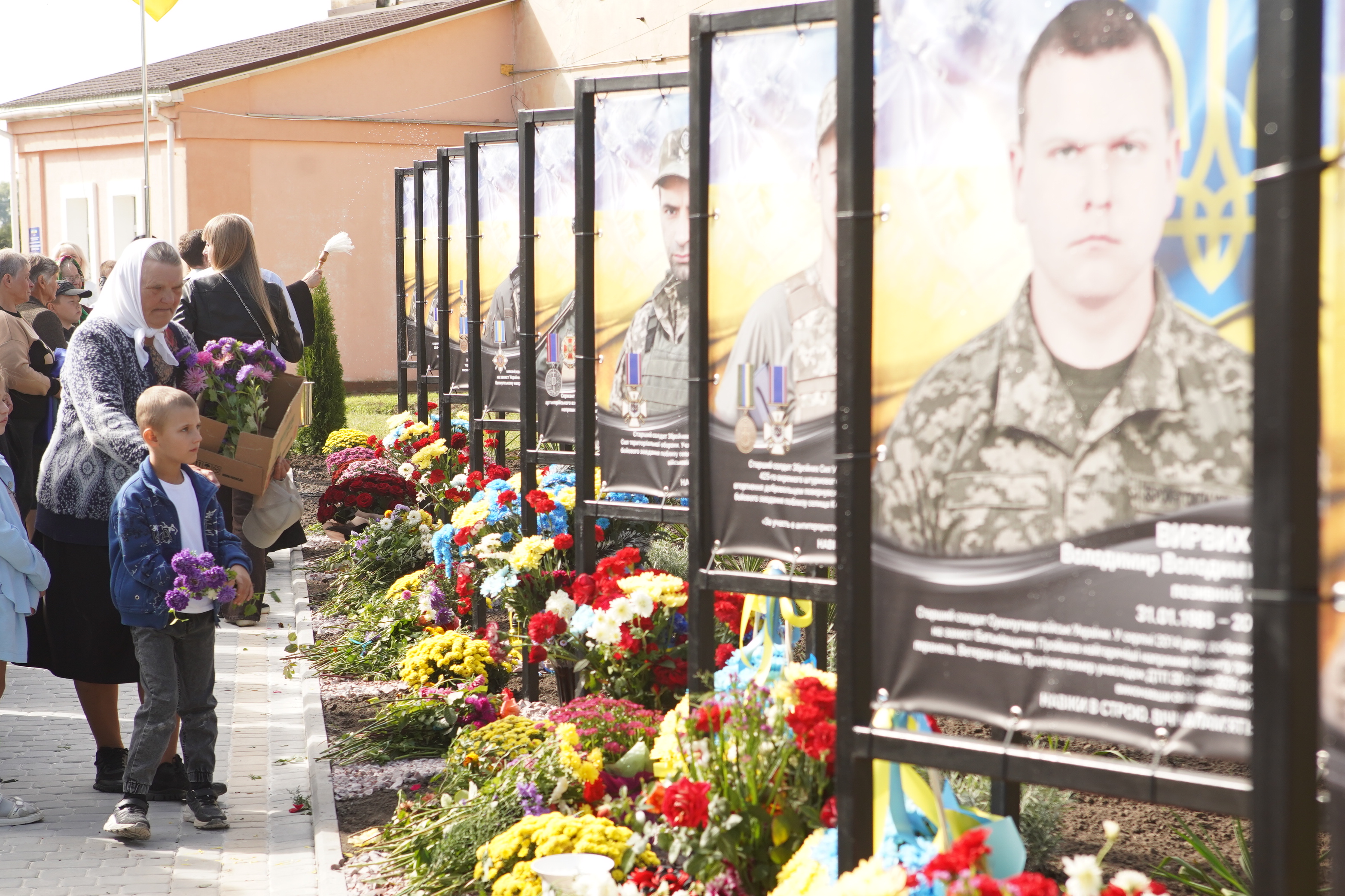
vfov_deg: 15.5
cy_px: 538
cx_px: 726
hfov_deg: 23.1
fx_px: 3287
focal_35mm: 88
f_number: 6.3
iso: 500
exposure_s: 1/500
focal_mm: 70
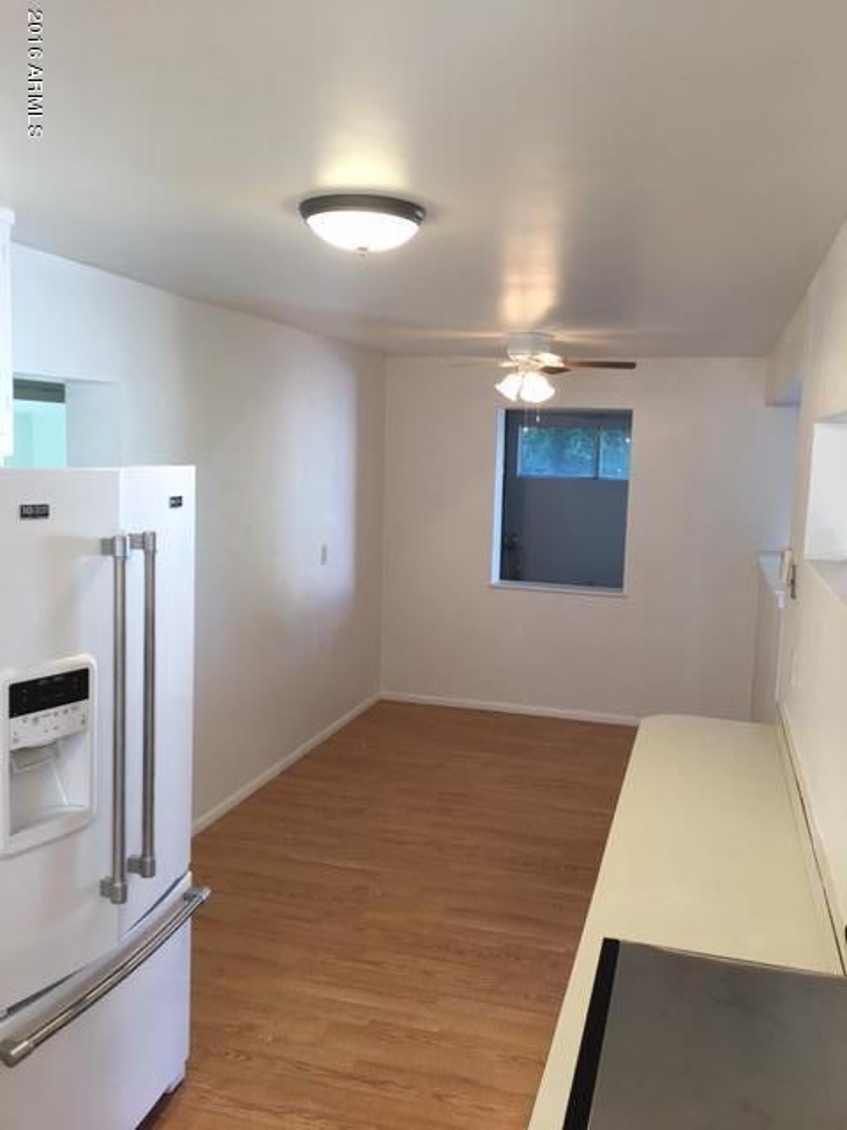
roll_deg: -2.7
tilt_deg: -6.4
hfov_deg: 48.2
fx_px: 946
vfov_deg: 61.7
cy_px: 565
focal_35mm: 29
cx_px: 424
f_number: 2.2
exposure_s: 1/30
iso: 32
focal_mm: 4.15
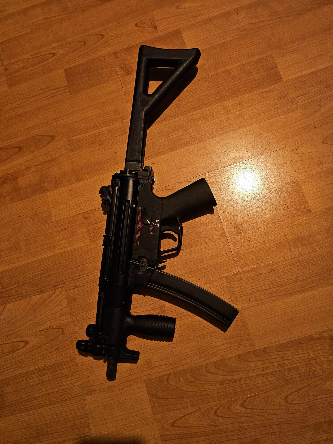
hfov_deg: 58.9
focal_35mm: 23
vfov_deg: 73.9
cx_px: 166
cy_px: 222
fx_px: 295
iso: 640
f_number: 1.7
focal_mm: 6.3
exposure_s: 1/25
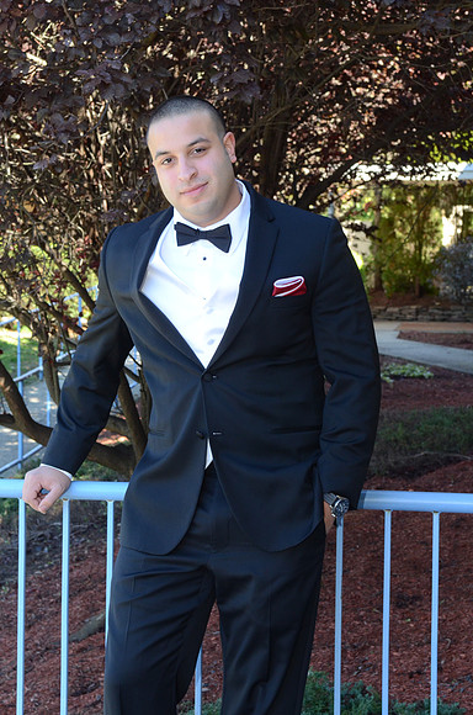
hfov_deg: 18.1
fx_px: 1485
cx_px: 236
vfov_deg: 27.0
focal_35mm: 75
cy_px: 358
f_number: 9
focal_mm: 50
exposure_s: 1/125
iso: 800
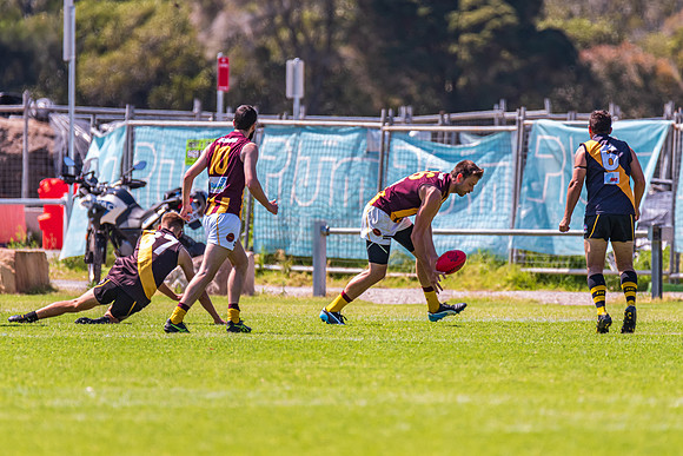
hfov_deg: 2.7
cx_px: 369
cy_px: 259
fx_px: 14610
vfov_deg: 1.8
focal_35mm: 770
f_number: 8
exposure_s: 1/1000
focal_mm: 600
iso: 800
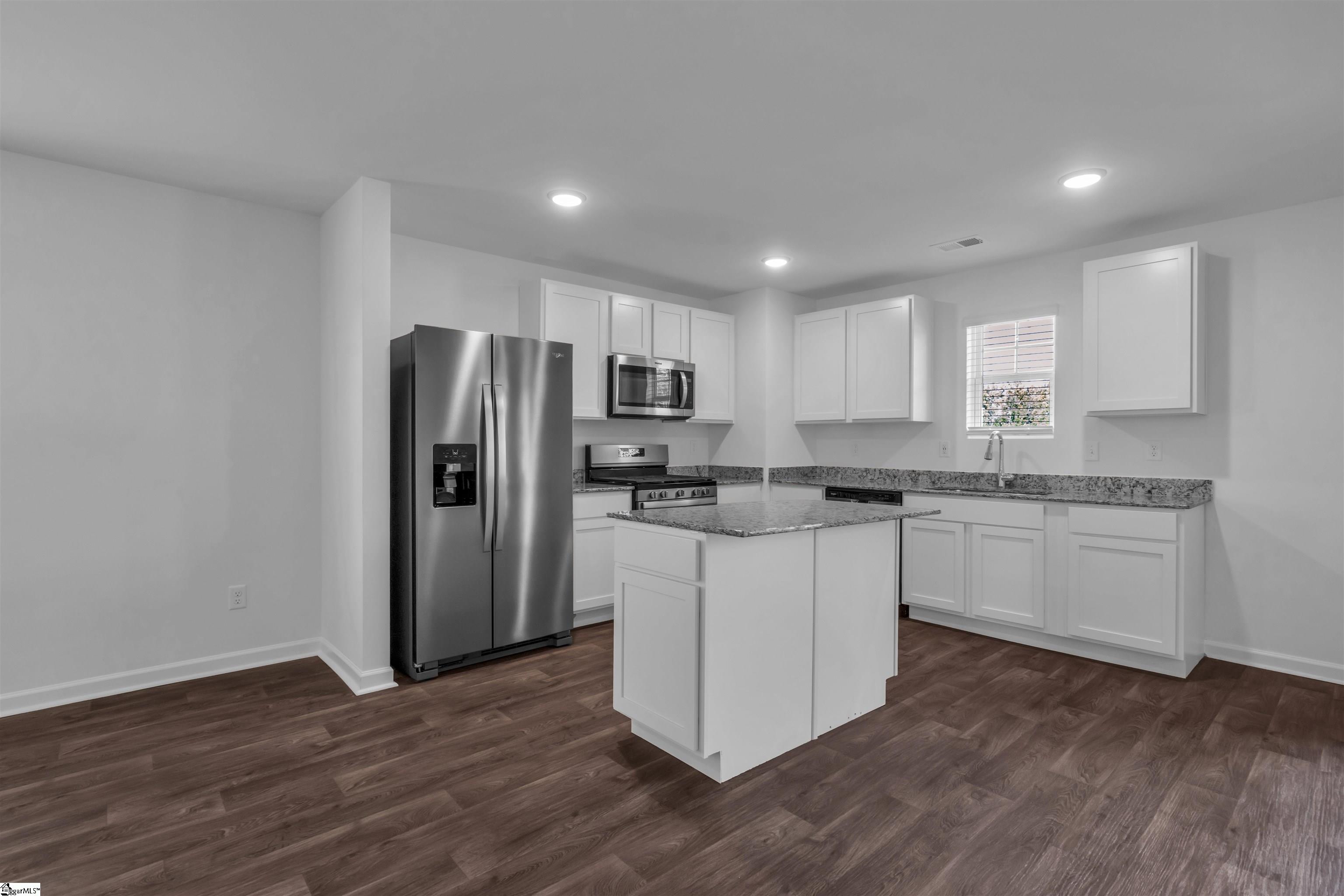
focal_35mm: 16
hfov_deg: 96.7
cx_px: 672
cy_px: 448
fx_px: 597
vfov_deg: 73.7
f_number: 9
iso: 320
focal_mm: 16
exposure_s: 1/13
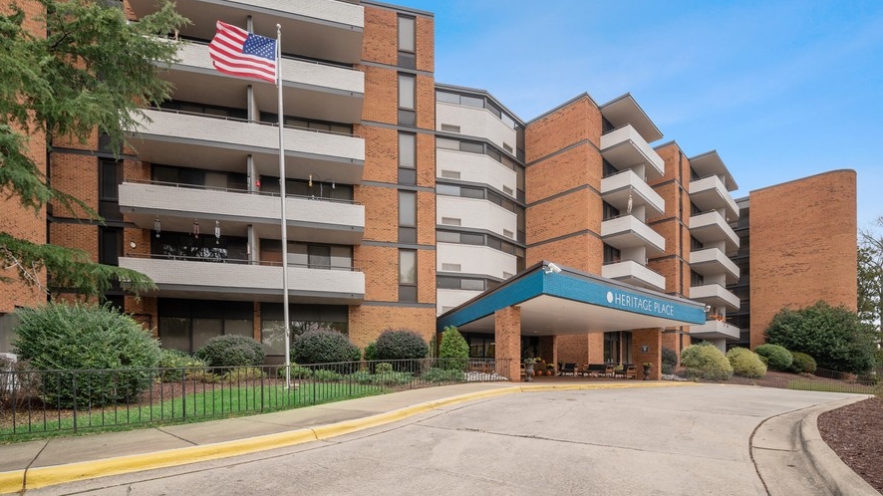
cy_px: 270
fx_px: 398
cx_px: 437
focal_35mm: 17
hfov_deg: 95.9
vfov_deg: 63.8
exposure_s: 1/200
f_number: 8
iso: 320
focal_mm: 16
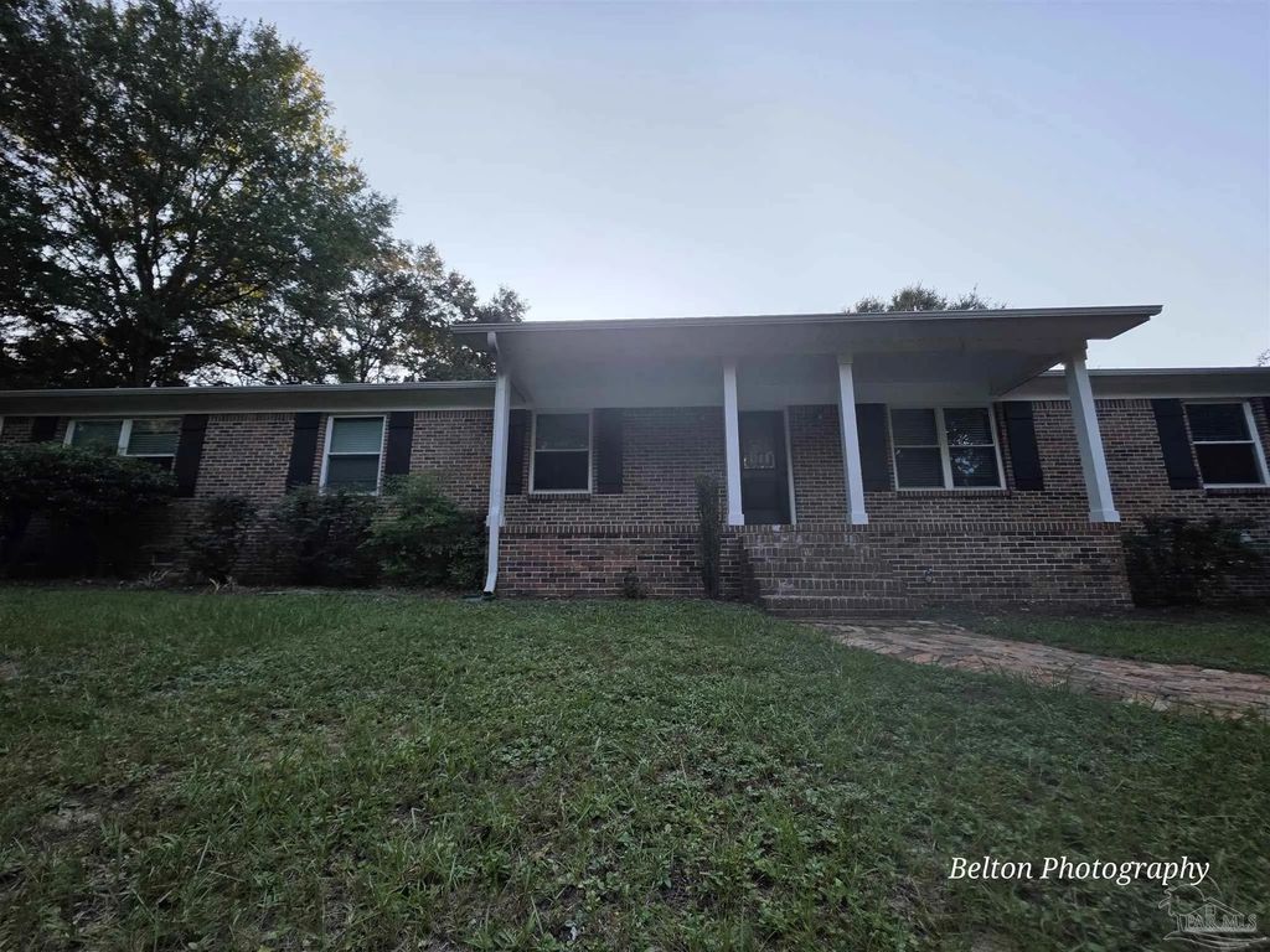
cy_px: 476
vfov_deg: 89.9
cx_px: 635
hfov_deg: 106.2
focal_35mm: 13
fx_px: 477
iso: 80
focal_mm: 2.2
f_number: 1.9
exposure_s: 1/719
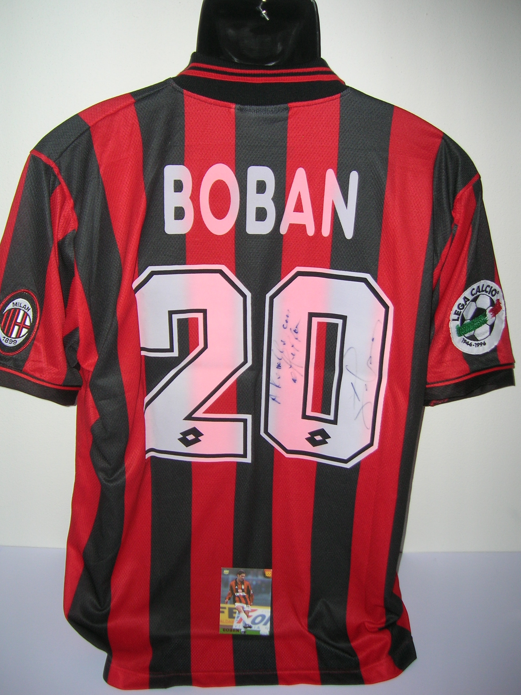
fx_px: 722
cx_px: 248
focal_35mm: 36
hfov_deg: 39.6
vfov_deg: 51.3
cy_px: 336
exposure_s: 1/60.1
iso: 50
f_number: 2.9
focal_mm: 5.7
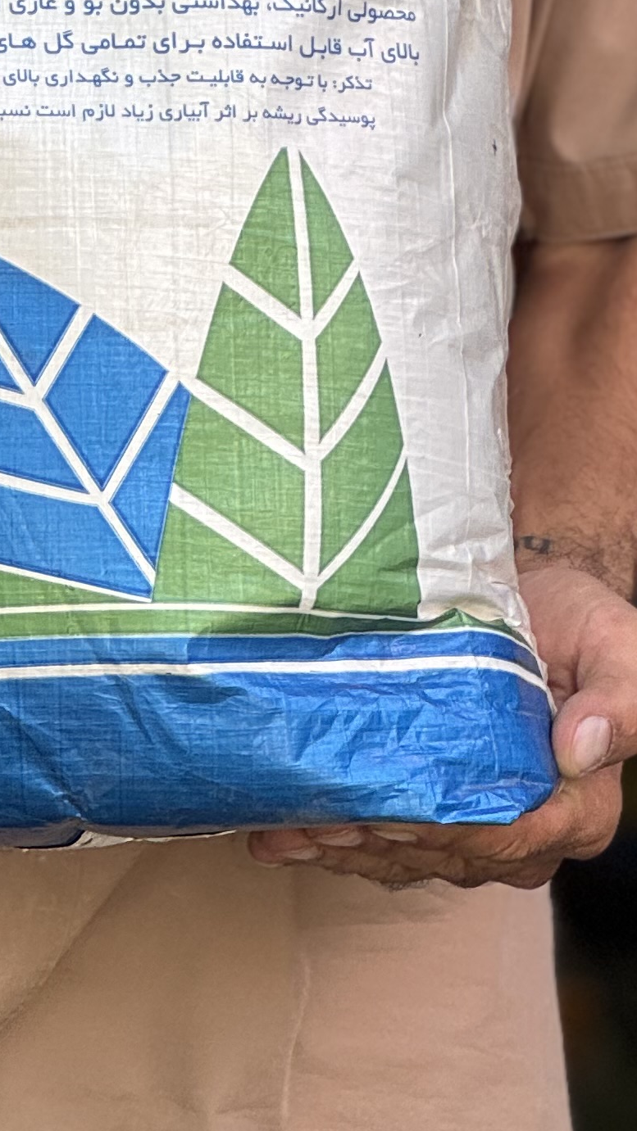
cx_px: 16
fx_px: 7355
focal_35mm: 245
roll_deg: +0.3
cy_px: -189
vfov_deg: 8.7
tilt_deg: +2.9
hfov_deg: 5.0
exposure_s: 1/119
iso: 25
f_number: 2.8
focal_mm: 9
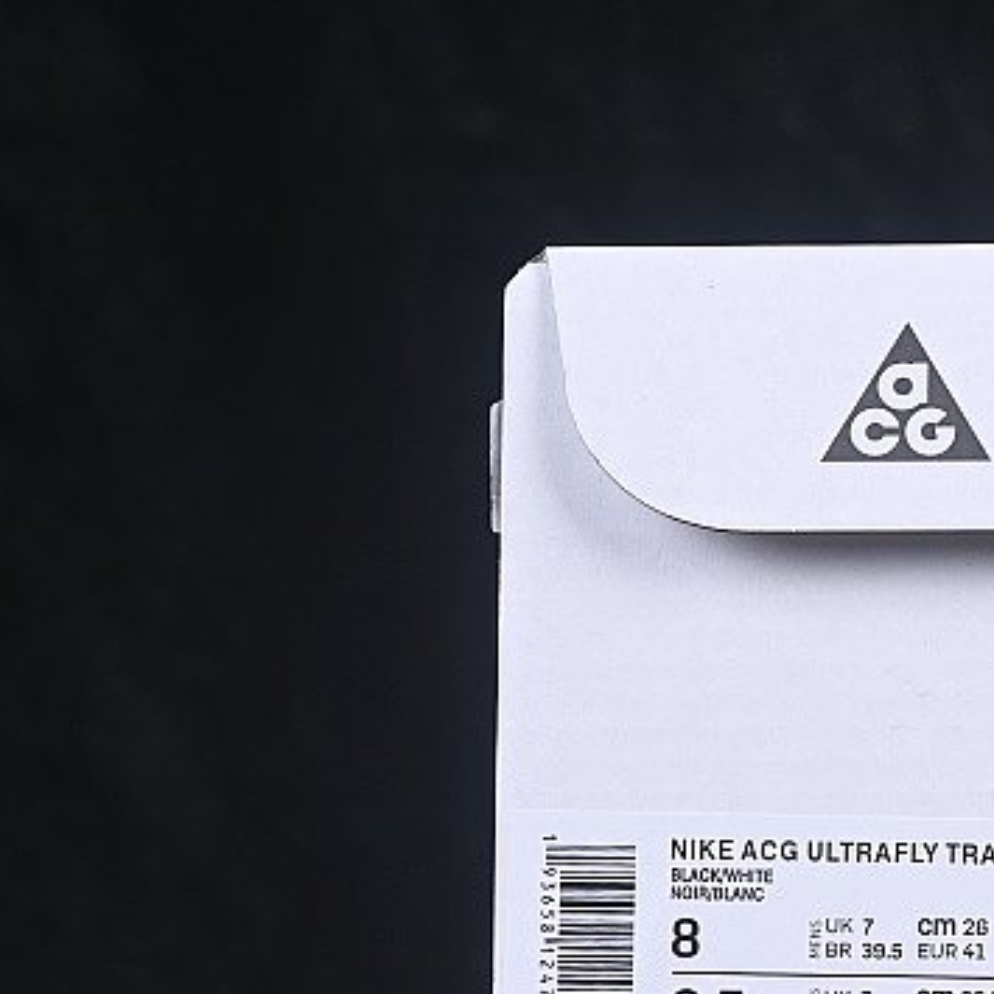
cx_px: 1380
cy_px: 543
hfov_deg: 8.8
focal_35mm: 194
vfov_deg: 9.0
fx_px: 6303
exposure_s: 1/80
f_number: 8
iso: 160
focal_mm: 50
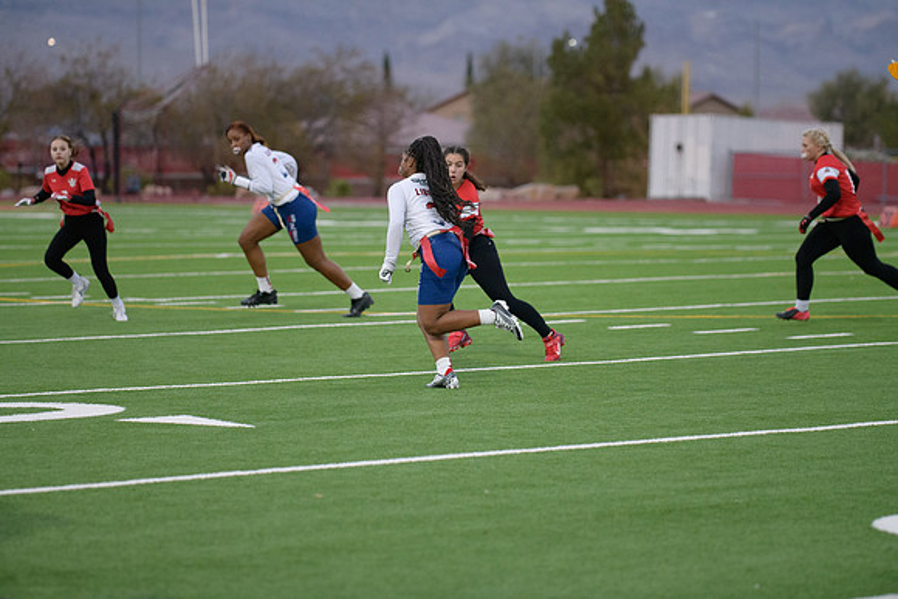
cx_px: 449
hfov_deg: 14.2
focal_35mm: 145
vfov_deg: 9.5
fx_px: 3618
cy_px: 300
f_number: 2.8
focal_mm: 145
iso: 3600
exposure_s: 1/3200
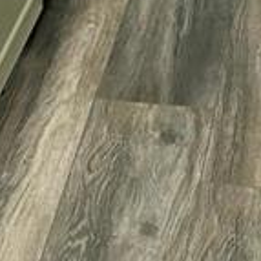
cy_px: -657
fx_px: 1646
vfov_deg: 7.4
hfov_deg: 9.0
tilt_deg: -4.5
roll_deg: -1.4
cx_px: 208
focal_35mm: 193
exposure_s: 1/120
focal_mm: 5.7
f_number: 1.5
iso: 64
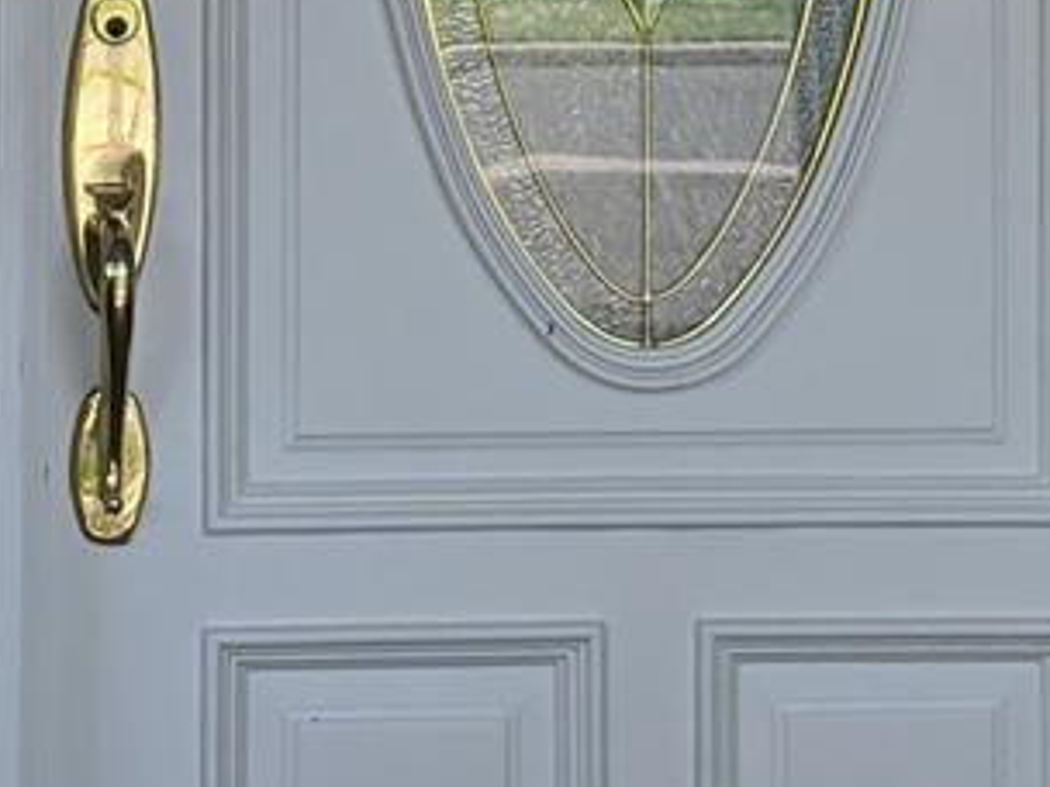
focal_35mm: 182
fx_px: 5521
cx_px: 190
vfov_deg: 8.0
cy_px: -383
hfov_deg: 10.8
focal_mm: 4.38
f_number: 1.73
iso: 53
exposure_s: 1/690
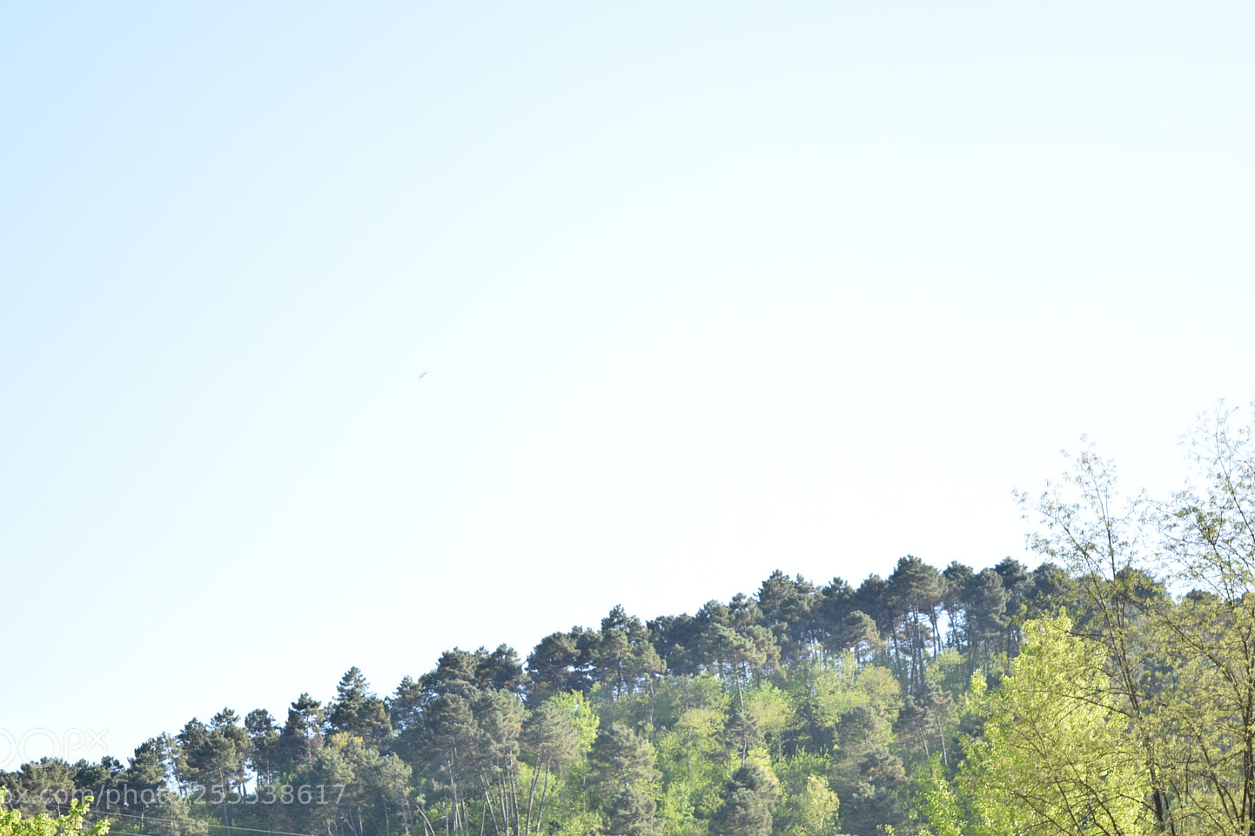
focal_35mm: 92
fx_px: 3191
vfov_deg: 14.9
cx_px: 587
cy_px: 399
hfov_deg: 22.2
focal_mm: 55
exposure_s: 1/100
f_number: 5.6
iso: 100
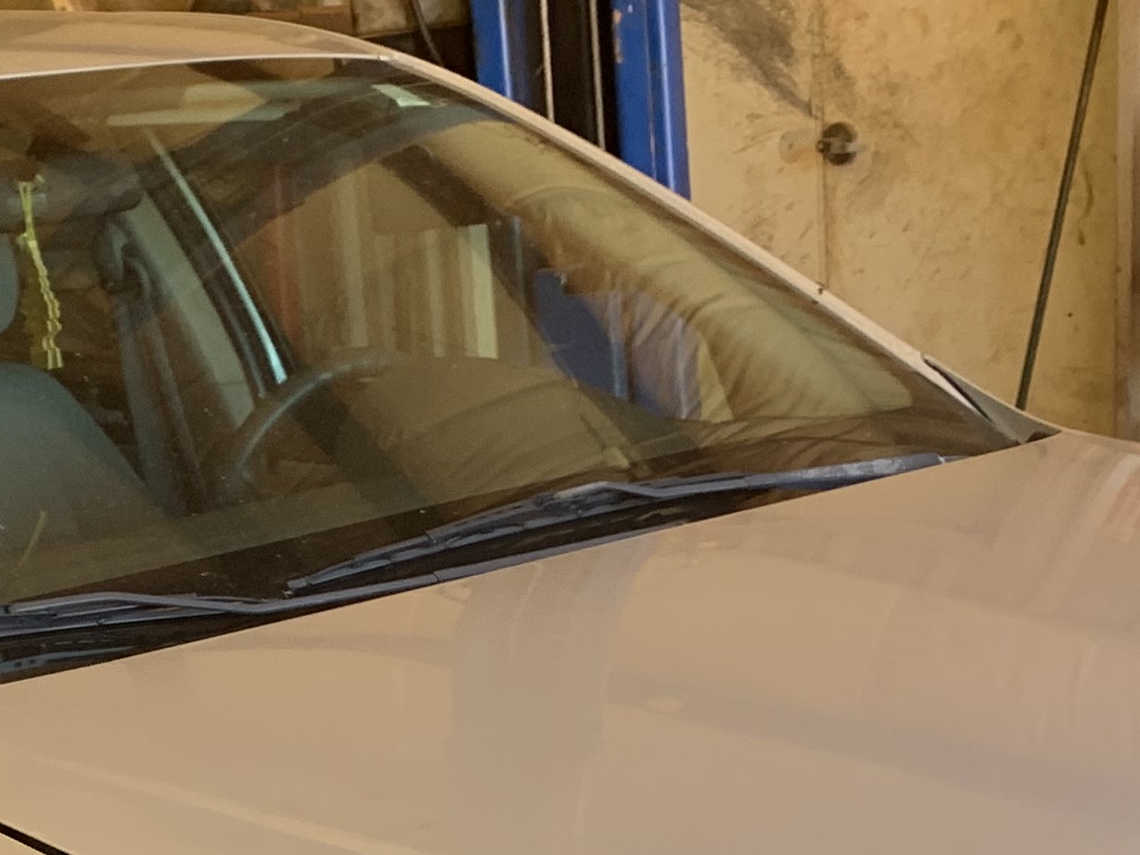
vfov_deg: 15.2
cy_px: 1237
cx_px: 230
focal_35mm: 91
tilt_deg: -19.8
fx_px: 2997
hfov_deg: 21.3
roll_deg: +7.4
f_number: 1.8
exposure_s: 1/121
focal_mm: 4.25
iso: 64
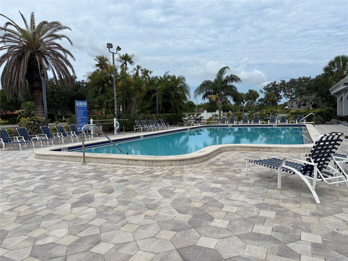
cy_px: 130
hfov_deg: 67.3
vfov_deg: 53.1
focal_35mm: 26
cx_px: 174
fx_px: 261
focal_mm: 5.96
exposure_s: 1/5618
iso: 50
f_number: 1.6
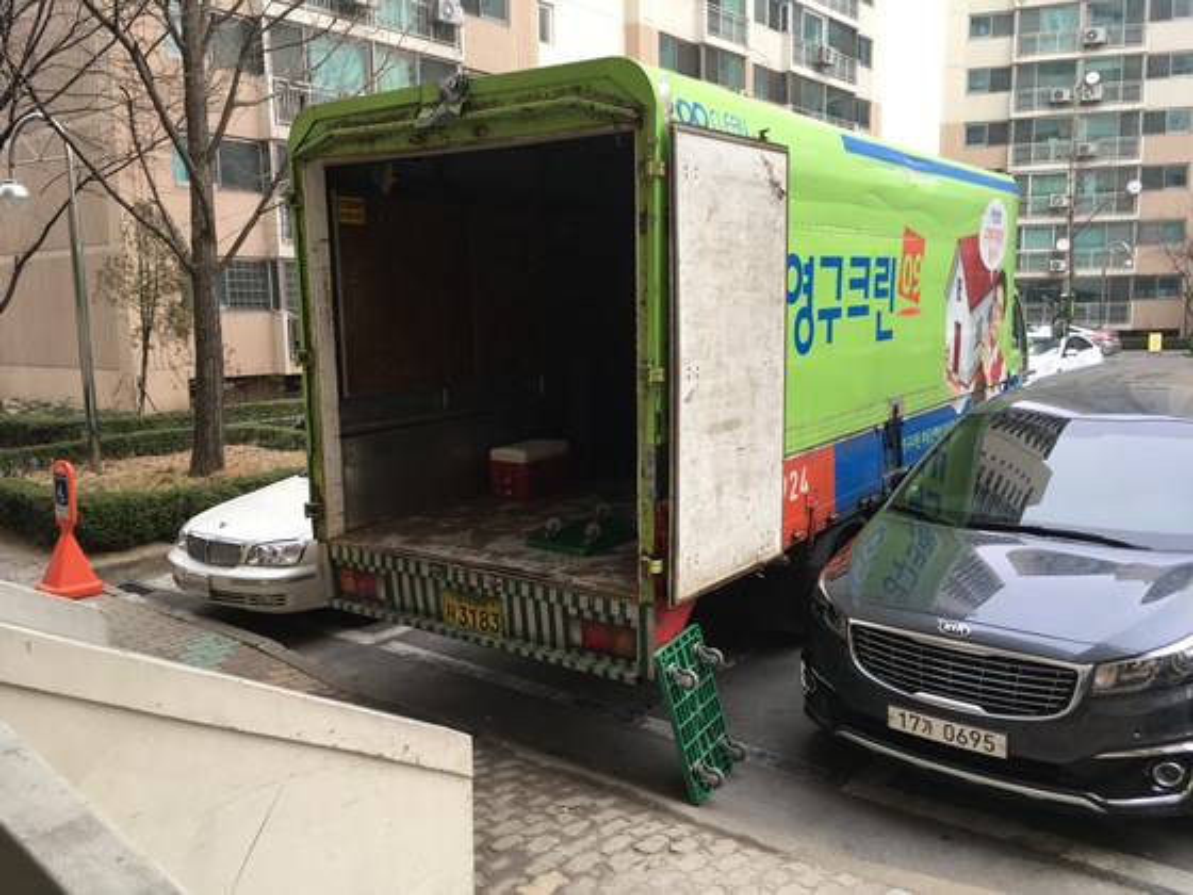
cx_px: 596
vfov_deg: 48.2
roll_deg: +0.3
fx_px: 999
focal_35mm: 29
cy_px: 448
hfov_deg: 61.7
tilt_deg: -6.5
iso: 25
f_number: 2.2
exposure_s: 1/40
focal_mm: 4.15
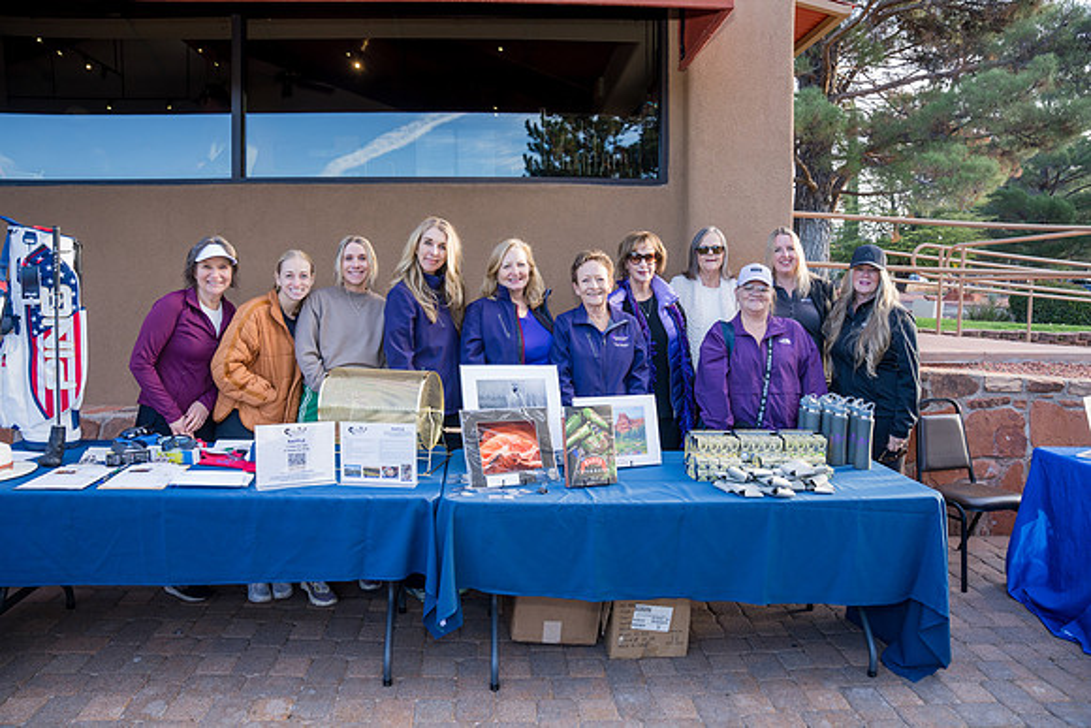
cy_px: 364
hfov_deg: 73.7
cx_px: 546
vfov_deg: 53.2
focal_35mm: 24
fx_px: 727
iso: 320
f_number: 4
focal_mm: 24
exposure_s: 1/125
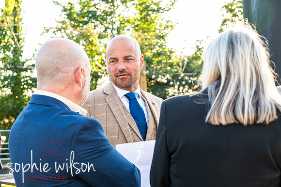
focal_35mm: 81
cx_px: 140
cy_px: 94
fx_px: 632
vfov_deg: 16.8
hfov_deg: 25.1
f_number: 8
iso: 800
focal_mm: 81
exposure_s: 1/200
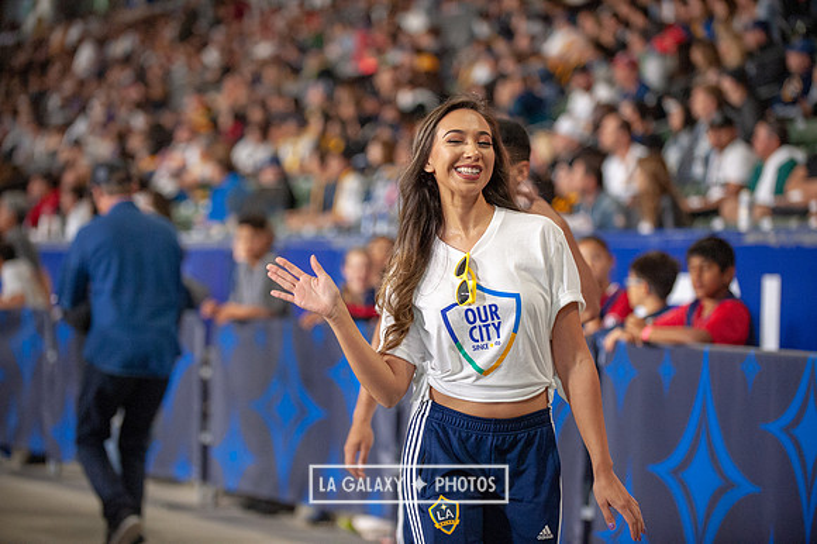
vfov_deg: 11.4
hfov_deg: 17.1
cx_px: 408
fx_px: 2722
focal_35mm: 120
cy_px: 272
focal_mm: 120
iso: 3200
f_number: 2.8
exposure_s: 1/800
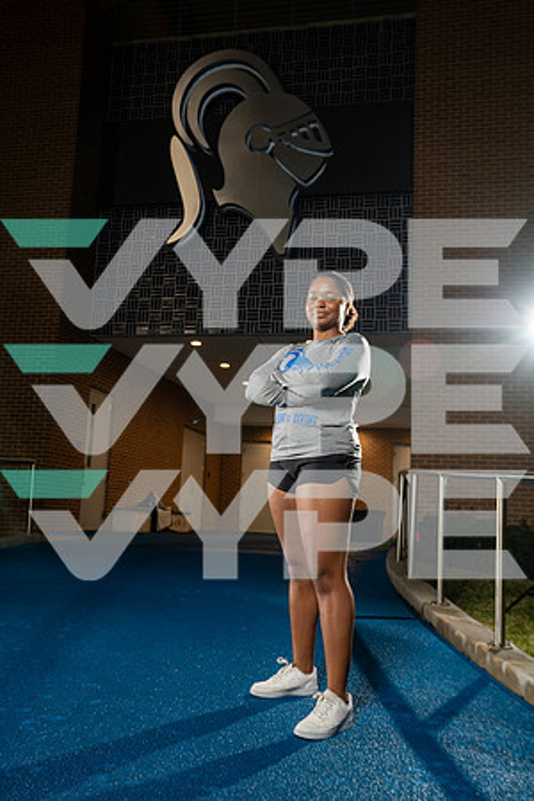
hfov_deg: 40.0
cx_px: 267
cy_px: 400
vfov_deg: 57.2
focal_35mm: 33
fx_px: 734
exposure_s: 1/125
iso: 800
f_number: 5
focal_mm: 33
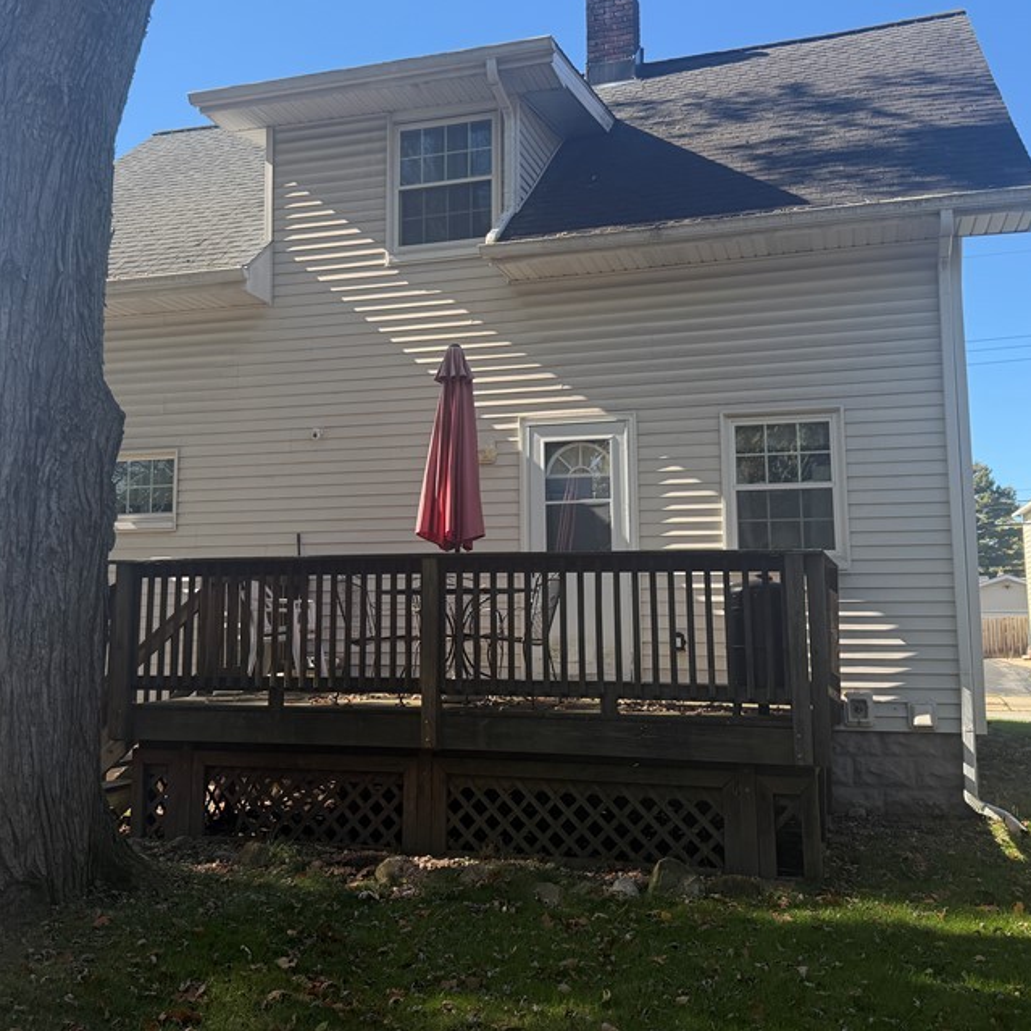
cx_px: 486
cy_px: 439
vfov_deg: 48.3
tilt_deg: +8.9
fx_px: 1146
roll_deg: +0.6
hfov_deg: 48.4
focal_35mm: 34
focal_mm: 6.76
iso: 80
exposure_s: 1/1464
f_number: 1.78
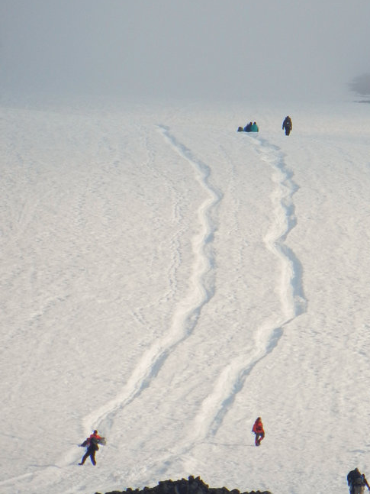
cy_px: 221
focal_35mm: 742
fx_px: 10578
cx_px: 232
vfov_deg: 2.7
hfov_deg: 2.0
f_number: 5.9
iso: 160
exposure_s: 1/1000
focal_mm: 81
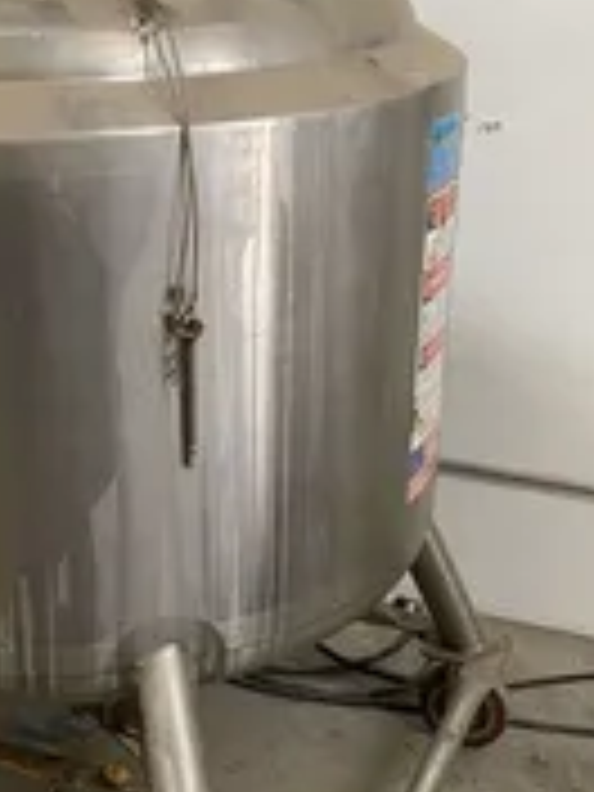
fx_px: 1350
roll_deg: +3.2
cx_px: 54
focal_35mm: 59
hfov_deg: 24.1
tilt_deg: -20.7
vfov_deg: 32.7
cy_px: 346
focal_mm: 4.25
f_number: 1.8
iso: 320
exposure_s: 1/60
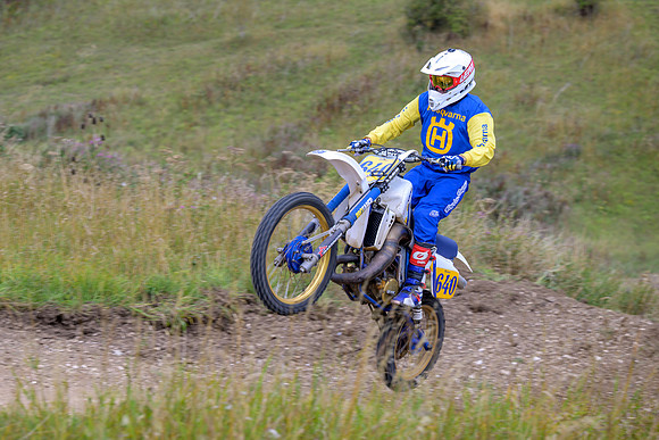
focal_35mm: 78
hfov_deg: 26.1
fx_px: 1420
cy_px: 209
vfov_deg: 17.6
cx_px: 294
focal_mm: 70
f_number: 4
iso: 64
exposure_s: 1/320
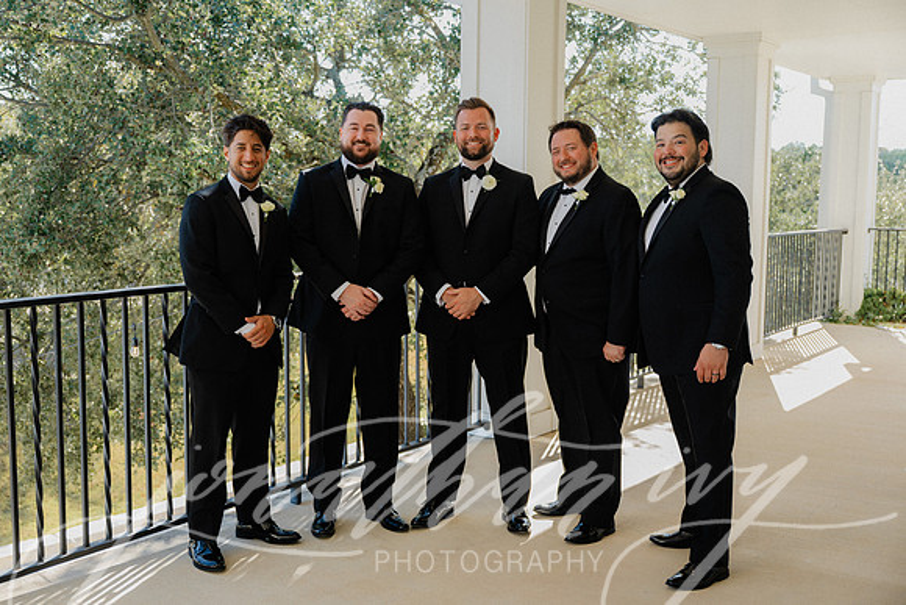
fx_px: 1014
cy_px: 288
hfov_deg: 48.1
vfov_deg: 33.2
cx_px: 413
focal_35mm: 40
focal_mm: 37
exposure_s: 1/125
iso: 40
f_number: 2.8
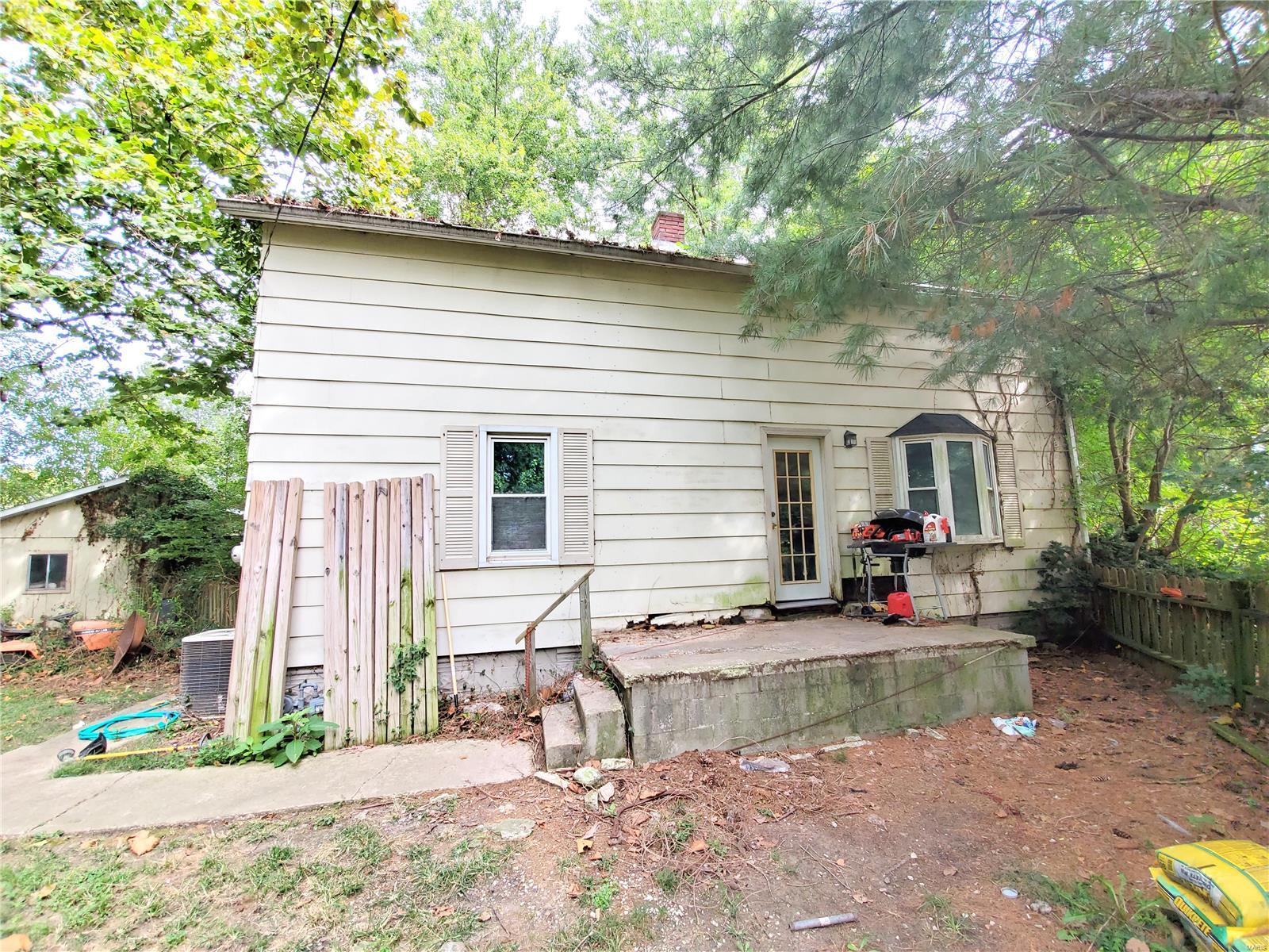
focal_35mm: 13
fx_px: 477
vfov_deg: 89.9
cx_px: 634
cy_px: 476
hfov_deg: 106.2
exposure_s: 1/107
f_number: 2.2
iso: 50
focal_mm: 1.8
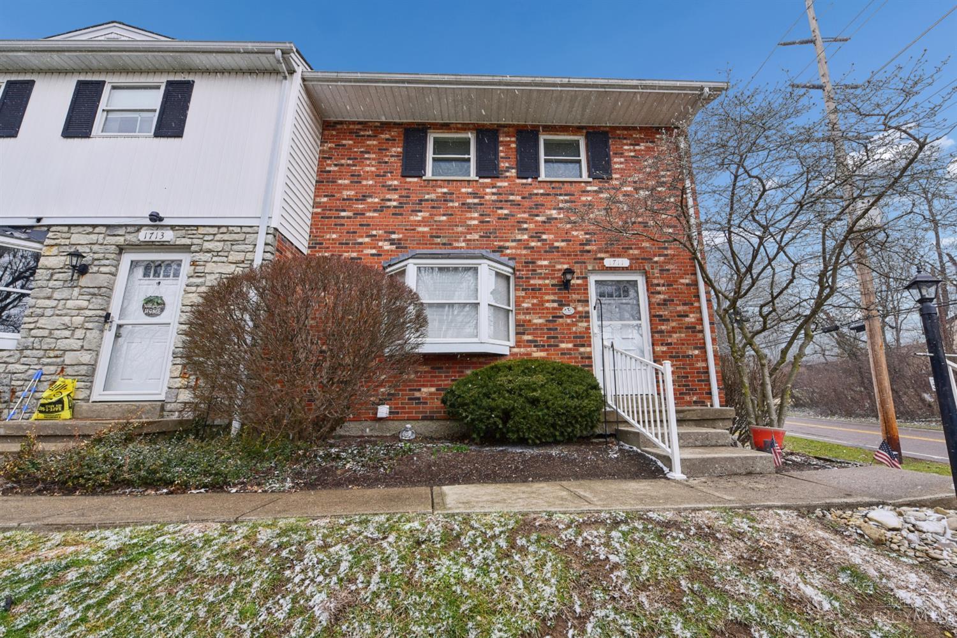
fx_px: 372
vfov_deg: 81.2
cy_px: 319
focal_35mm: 14
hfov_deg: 104.3
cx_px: 478
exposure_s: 1/320
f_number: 8
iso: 400
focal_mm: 14
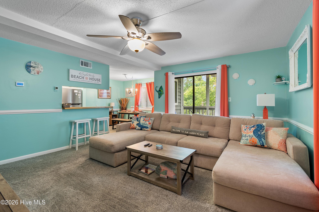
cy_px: 106
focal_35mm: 15
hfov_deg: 100.4
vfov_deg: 77.3
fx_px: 133
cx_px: 160
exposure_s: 2
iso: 100
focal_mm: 10
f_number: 8
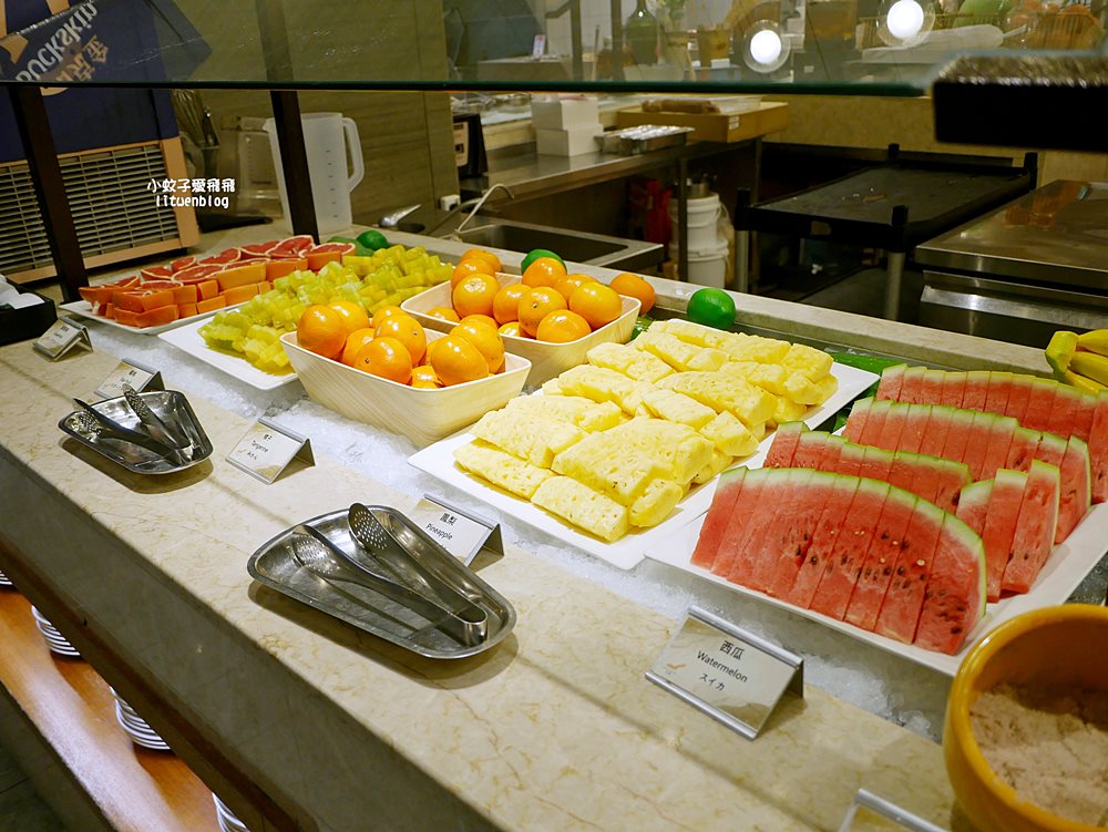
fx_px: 897
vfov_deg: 49.8
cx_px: 554
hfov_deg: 63.4
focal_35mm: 28
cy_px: 416
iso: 250
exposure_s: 1/60
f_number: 2.5
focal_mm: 14
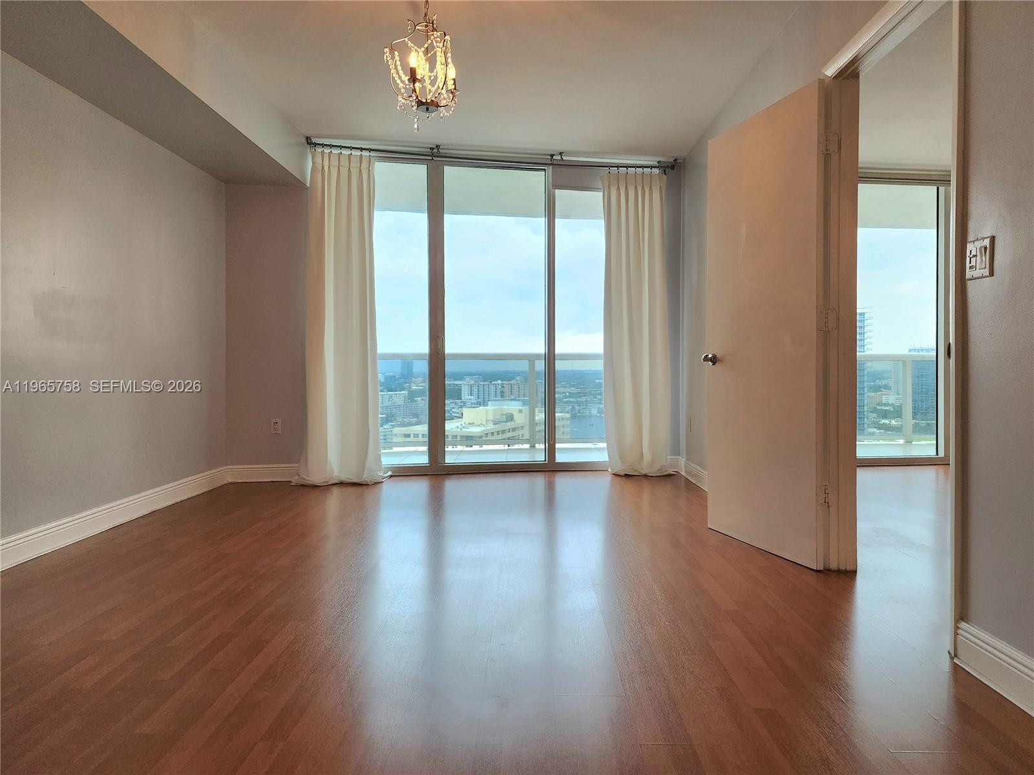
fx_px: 687
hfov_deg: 73.9
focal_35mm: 23
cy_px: 388
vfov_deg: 58.9
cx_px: 517
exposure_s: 1/120
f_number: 1.8
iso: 160
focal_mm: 6.4
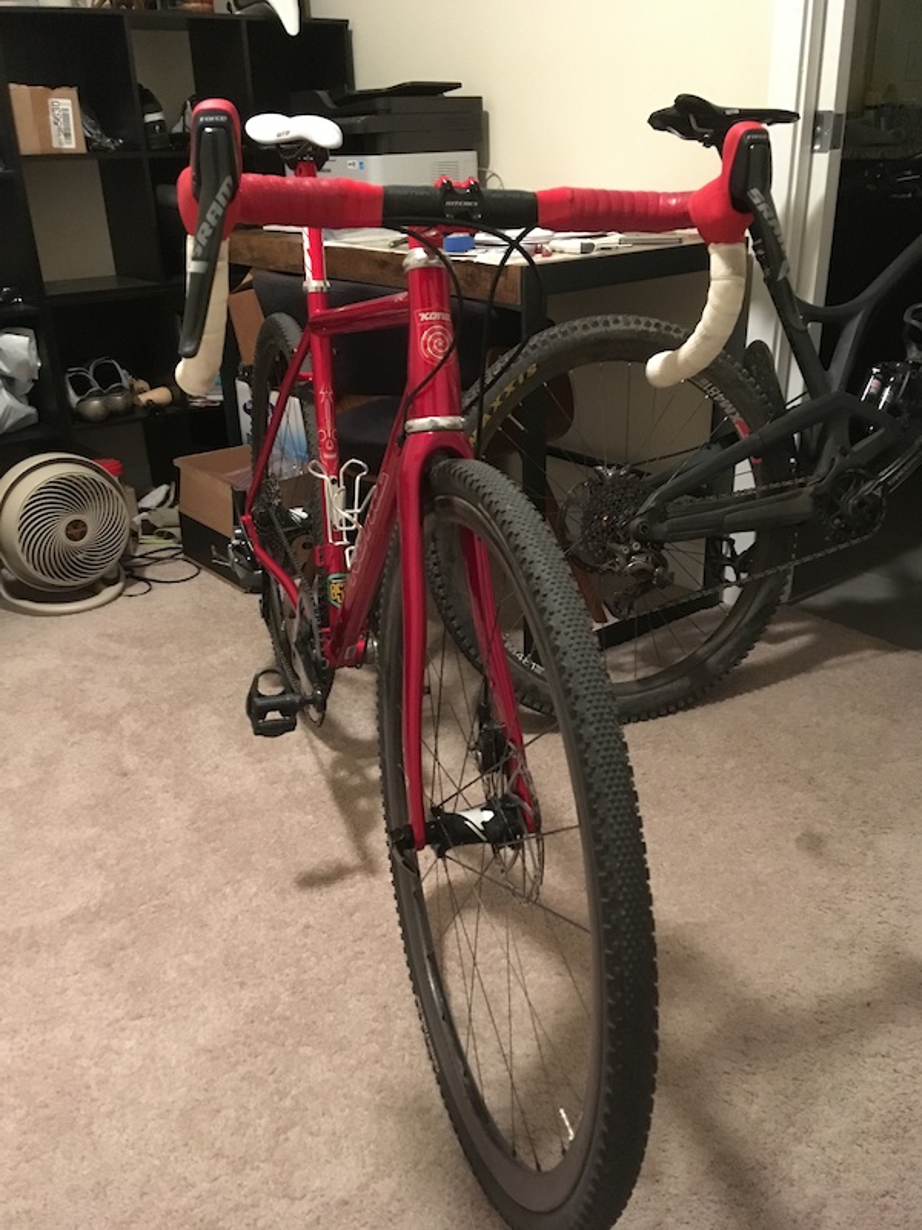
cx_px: 461
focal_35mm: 29
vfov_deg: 61.7
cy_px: 615
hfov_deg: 48.2
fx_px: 1030
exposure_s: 1/15
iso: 800
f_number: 2.2
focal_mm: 4.15
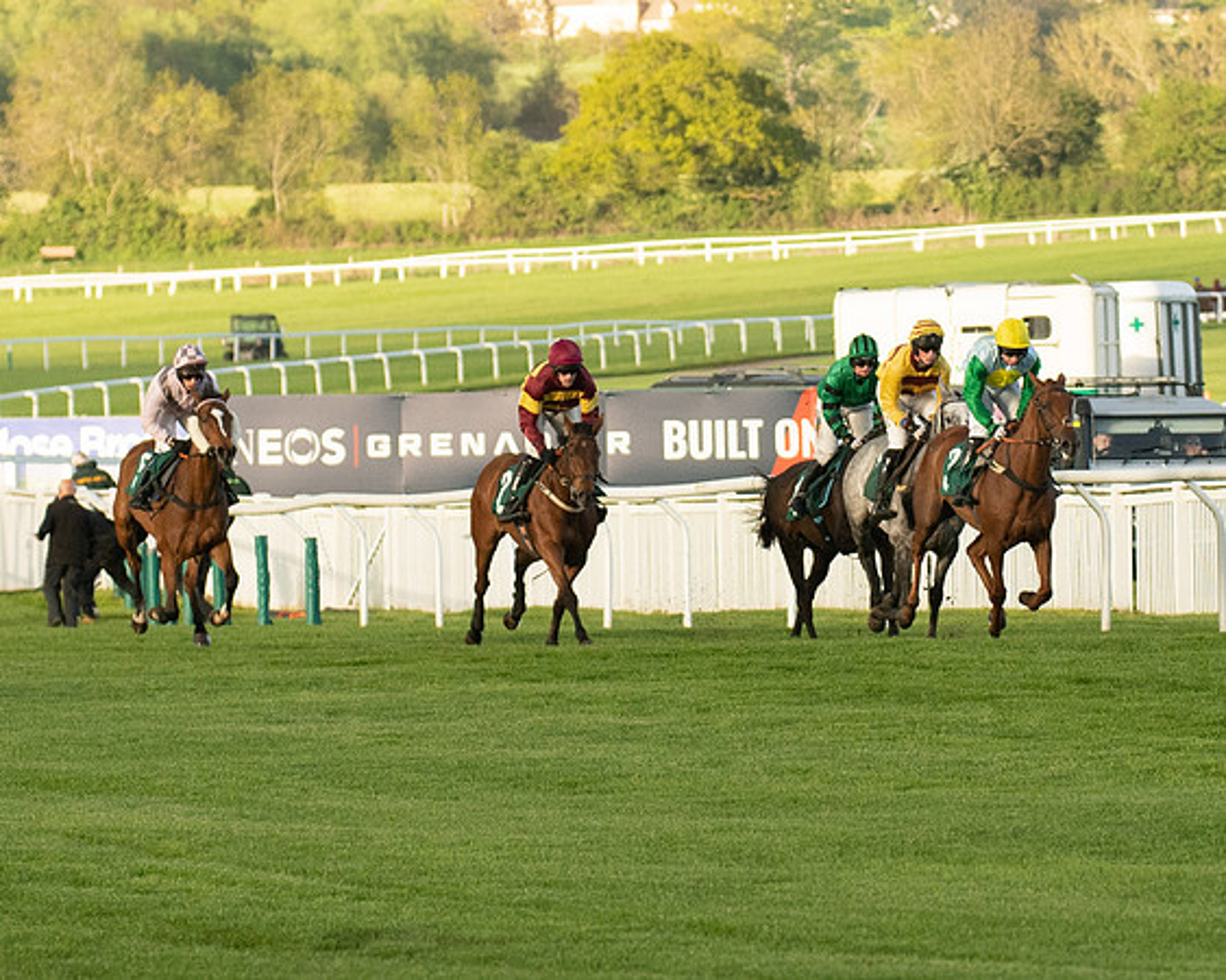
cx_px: 760
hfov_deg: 4.4
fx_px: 15903
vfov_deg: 3.5
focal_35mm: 438
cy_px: 433
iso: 1600
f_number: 4
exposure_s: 1/1600
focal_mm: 155
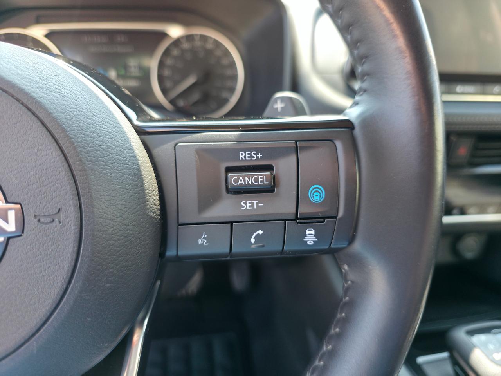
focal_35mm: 23
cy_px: 188
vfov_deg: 58.9
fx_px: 333
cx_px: 250
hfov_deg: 73.9
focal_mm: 6.3
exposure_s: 1/180
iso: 80
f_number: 1.7
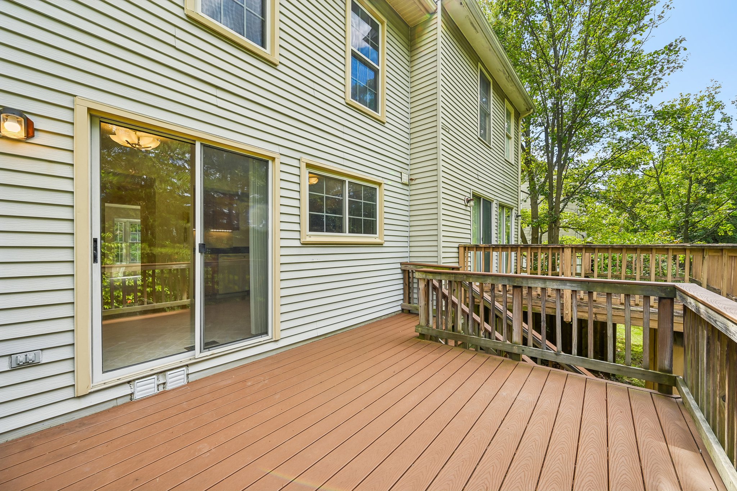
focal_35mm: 14
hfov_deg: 104.3
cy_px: 246
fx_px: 287
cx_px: 368
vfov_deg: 81.2
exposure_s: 1/100
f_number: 8
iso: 100
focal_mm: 14
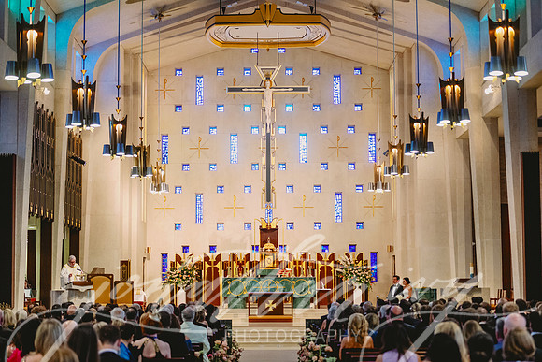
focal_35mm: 70
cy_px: 181
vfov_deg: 19.5
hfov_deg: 28.8
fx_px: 1054
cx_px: 271
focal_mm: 70
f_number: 2.8
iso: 2000
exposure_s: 1/200
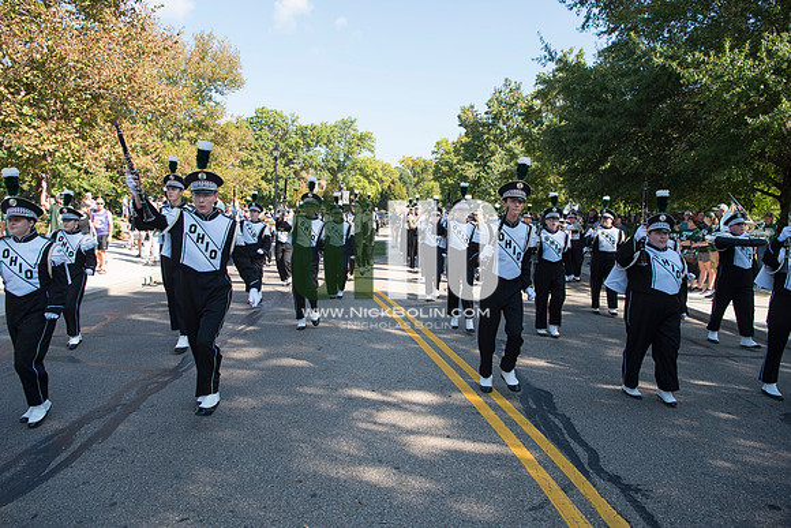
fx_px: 527
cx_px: 396
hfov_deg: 73.7
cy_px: 264
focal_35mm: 24
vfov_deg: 53.2
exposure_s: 1/500
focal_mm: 24
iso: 200
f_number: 5.6
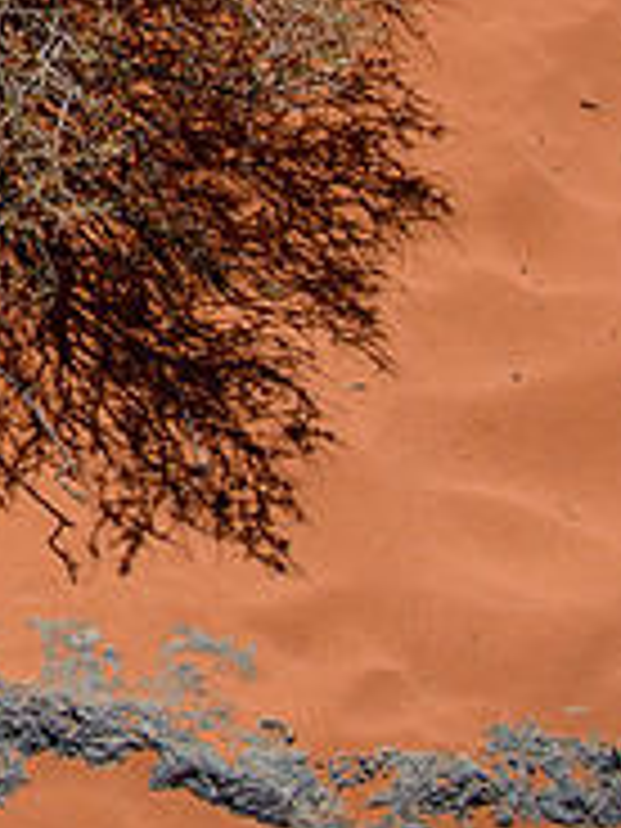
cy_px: 20
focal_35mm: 105
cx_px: -435
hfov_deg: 13.0
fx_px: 2512
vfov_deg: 18.3
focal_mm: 20
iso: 400
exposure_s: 1/1000
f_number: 5.6
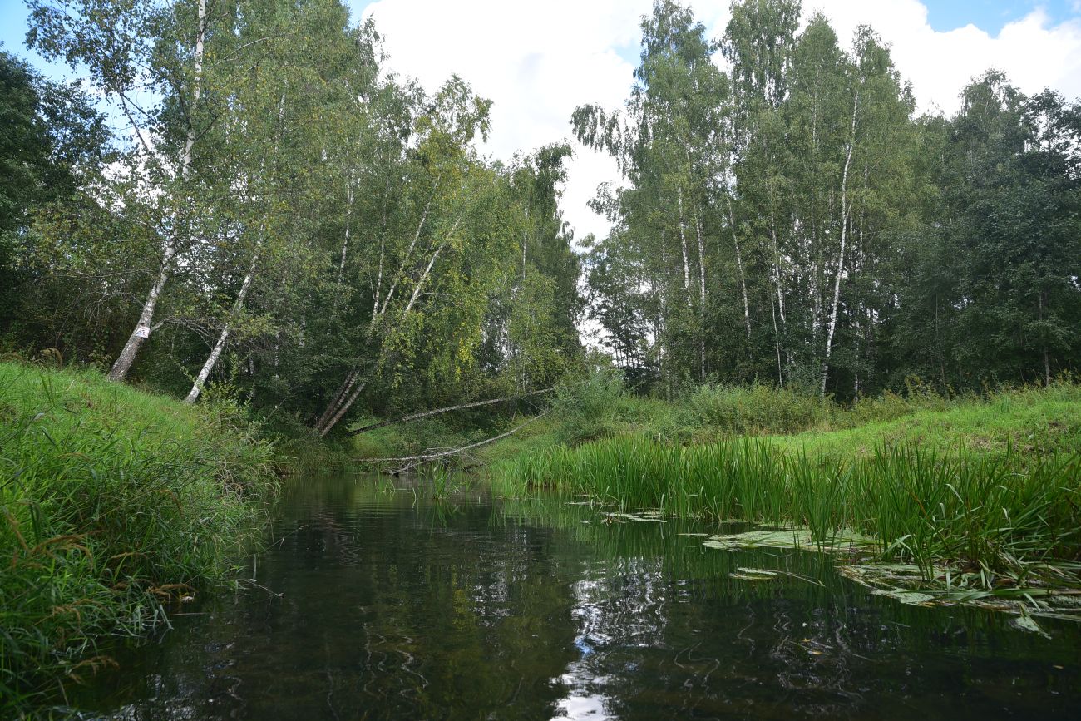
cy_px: 360
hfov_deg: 39.6
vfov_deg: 27.0
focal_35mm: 50
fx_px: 1501
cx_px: 540
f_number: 7.1
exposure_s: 1/125
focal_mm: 50
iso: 200
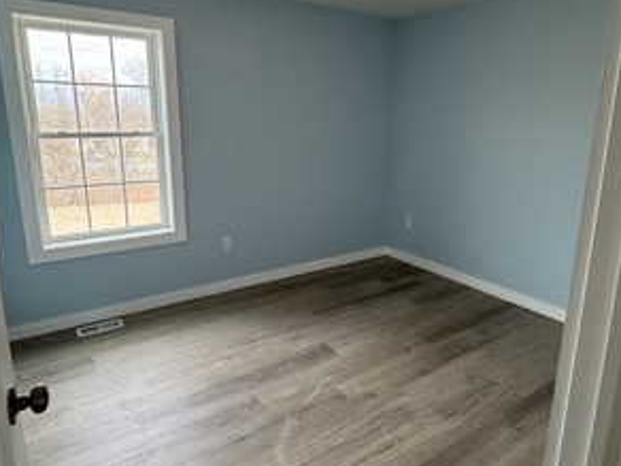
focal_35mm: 24
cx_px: 320
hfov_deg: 71.6
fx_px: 431
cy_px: 211
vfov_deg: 56.7
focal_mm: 2.22
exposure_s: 1/120
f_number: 2.2
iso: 160
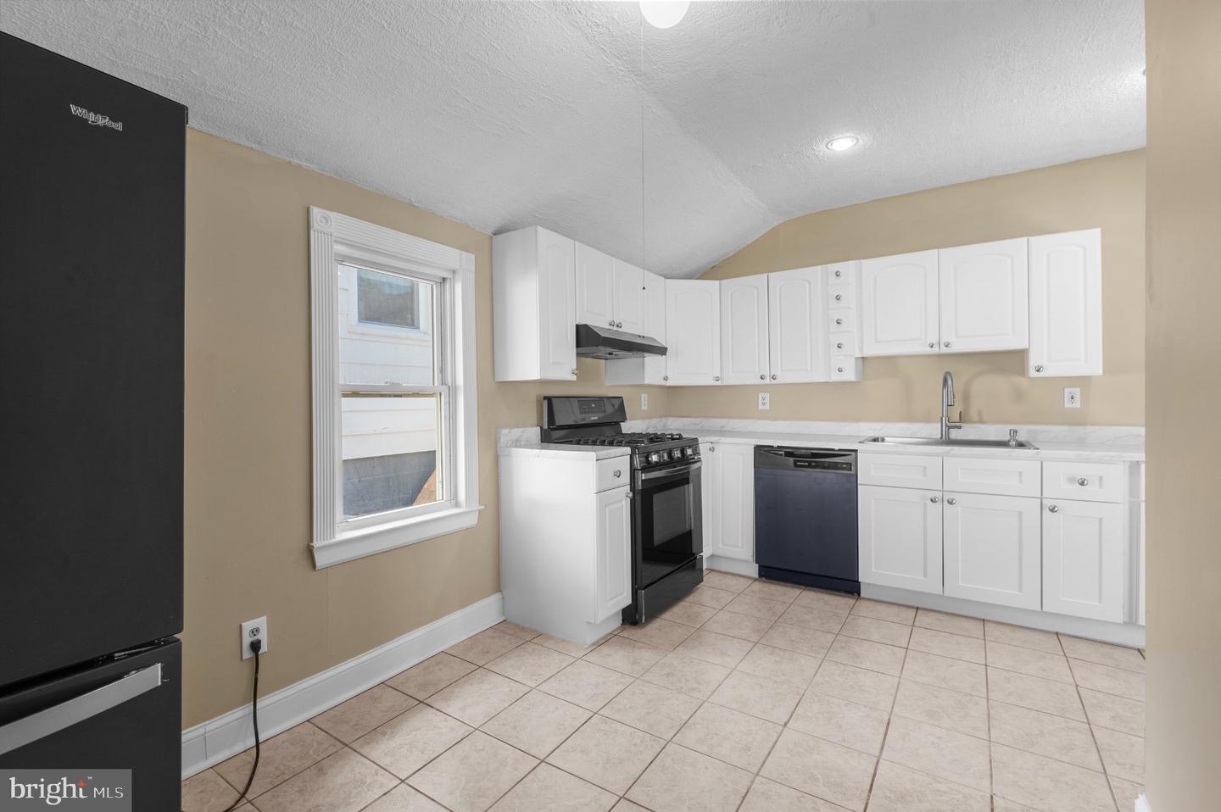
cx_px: 610
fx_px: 542
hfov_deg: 96.8
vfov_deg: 73.7
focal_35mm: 16
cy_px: 406
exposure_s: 1/6
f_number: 8
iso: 200
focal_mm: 16
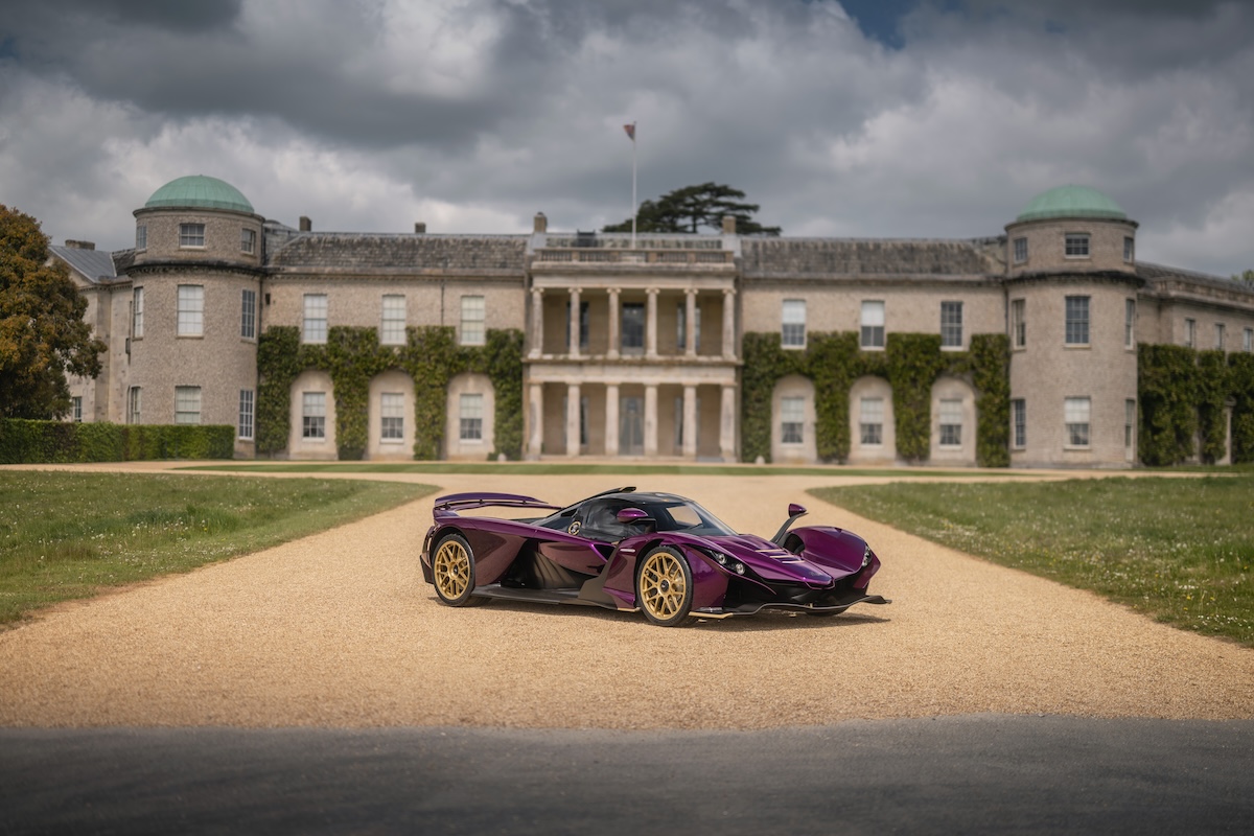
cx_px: 627
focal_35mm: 50
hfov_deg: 39.6
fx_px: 1742
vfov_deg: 27.0
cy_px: 418
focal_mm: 50
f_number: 1.2
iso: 32
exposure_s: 1/1600
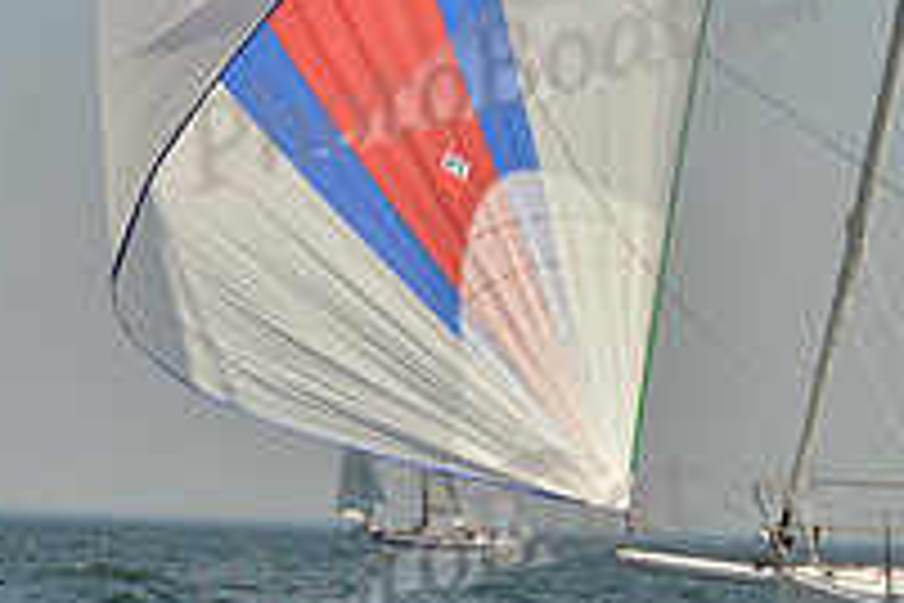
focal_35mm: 225
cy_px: 245
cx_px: 1057
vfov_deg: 6.1
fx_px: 5650
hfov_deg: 9.0
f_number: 8
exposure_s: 1/1250
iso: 200
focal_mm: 78
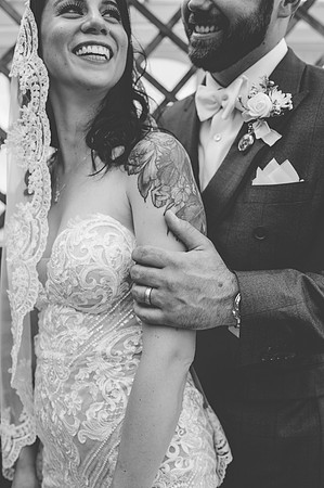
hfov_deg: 37.8
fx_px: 474
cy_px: 244
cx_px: 162
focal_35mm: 35
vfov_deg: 54.5
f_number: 3.5
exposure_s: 1/640
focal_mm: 35
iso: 280
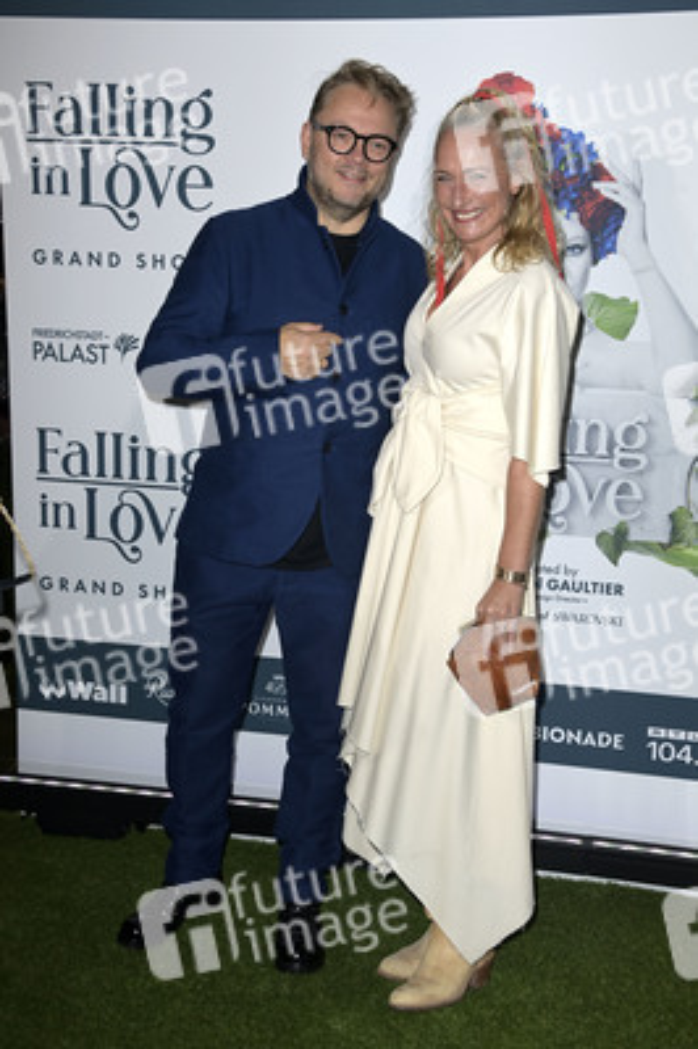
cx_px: 349
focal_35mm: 48
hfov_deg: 28.0
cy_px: 524
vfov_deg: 41.1
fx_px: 1398
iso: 640
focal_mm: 48
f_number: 6.3
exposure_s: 1/250
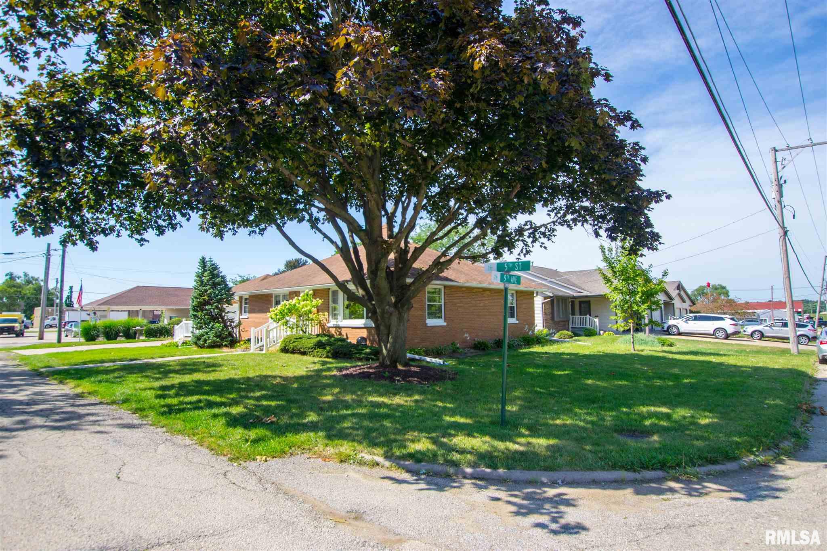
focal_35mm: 20
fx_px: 448
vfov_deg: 63.2
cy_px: 276
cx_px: 414
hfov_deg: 85.4
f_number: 7.1
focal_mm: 13
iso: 100
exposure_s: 1/200
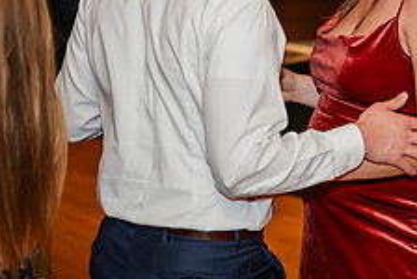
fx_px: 2099
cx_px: 423
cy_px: 3
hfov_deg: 11.2
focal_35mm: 181
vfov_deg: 7.6
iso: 1600
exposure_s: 1/100
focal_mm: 70
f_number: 2.8
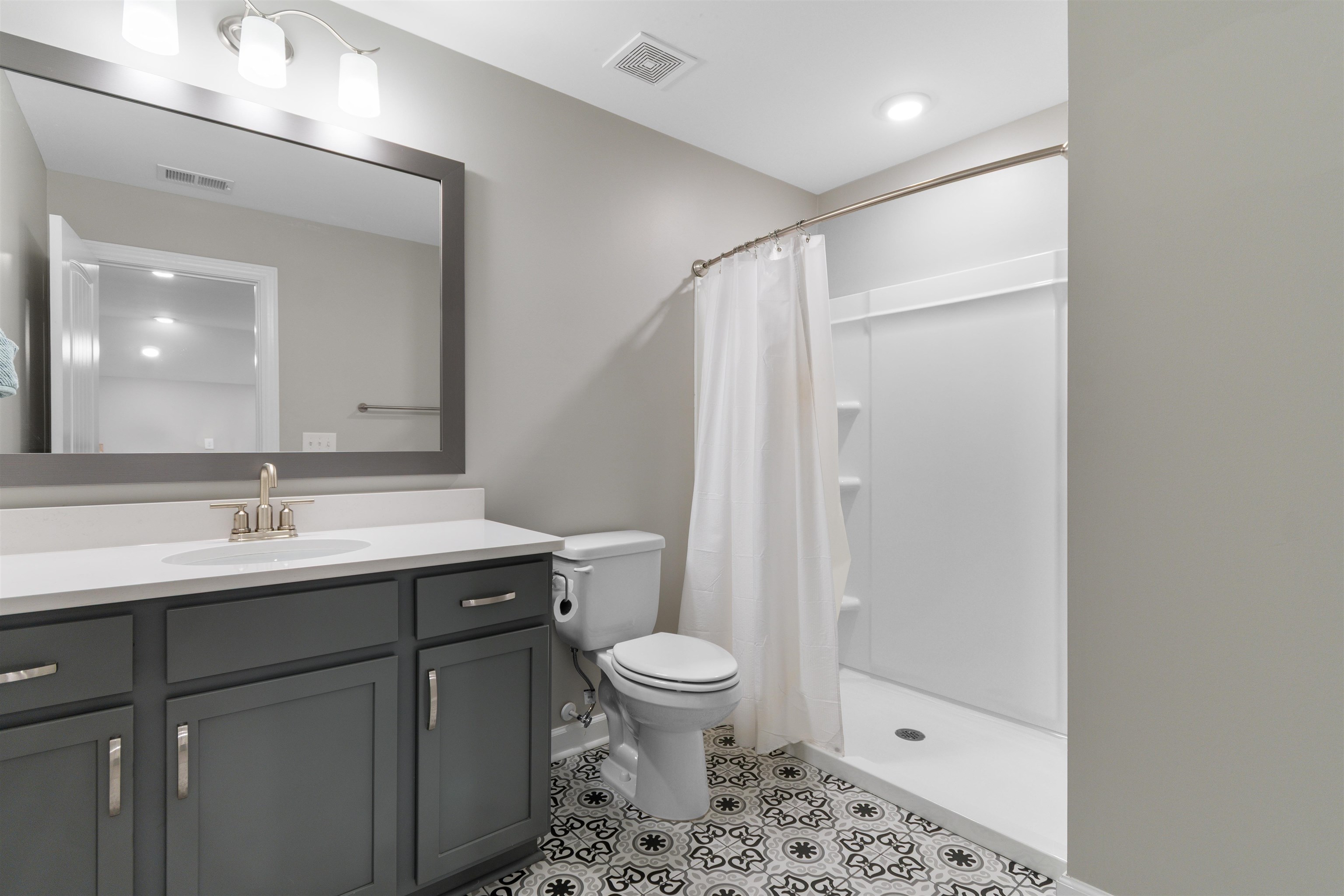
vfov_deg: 73.7
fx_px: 597
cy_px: 448
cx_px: 672
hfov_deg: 96.7
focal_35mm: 16
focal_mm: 11
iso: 100
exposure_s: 1/13
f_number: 4.8
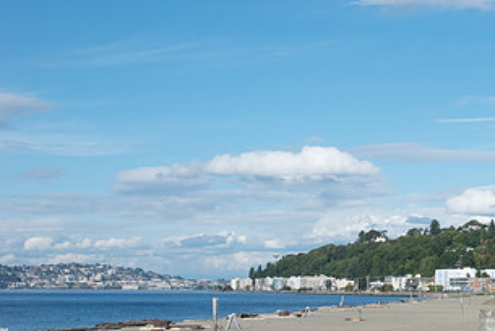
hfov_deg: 24.5
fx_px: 1101
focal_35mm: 80
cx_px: 463
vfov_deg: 16.9
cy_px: 276
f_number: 8
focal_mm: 28
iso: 100
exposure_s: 1/250
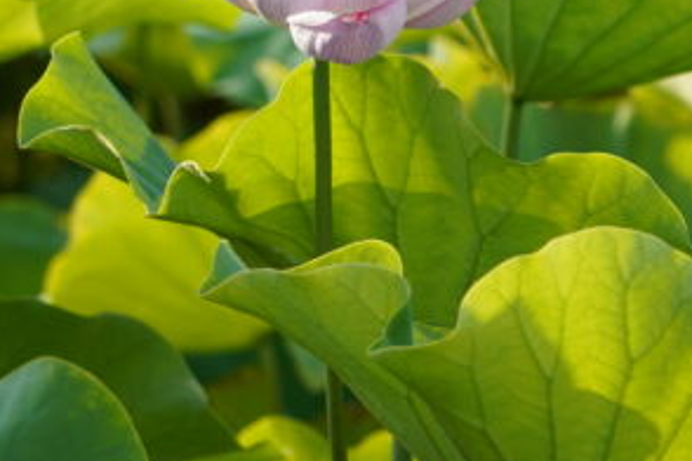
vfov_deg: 3.8
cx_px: 708
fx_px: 7035
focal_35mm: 366
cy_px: 171
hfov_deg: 5.6
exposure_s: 1/320
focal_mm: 105
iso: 100
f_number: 4
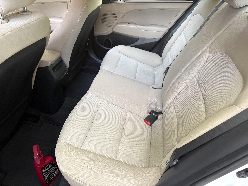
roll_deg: -2.3
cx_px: 124
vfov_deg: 53.1
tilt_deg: -29.3
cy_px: 93
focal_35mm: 26
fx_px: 186
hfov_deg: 67.3
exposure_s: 1/80
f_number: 1.6
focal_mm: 5.96
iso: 125
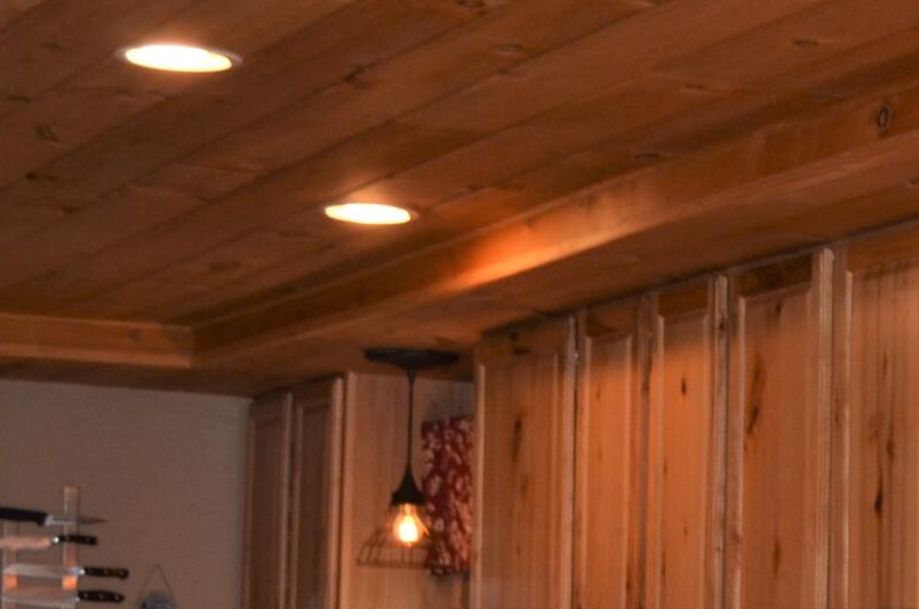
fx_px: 4052
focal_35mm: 159
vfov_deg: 8.5
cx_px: 1356
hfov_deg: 12.3
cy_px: 670
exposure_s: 1/125
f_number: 4.5
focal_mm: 28
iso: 400
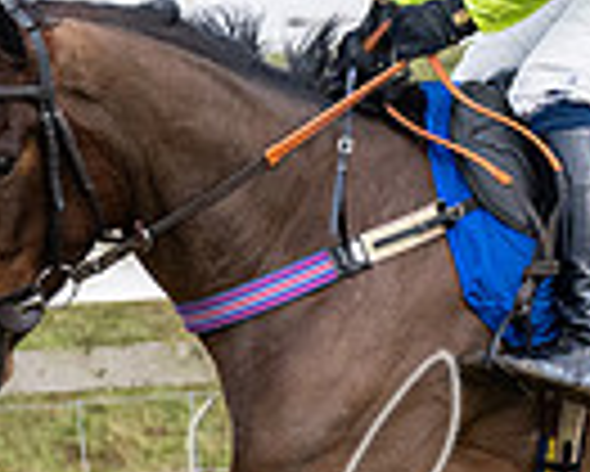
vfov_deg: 1.9
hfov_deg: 2.3
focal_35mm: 831
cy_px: 105
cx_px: 690
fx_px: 14522
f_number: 4
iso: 800
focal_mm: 110
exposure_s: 1/1600
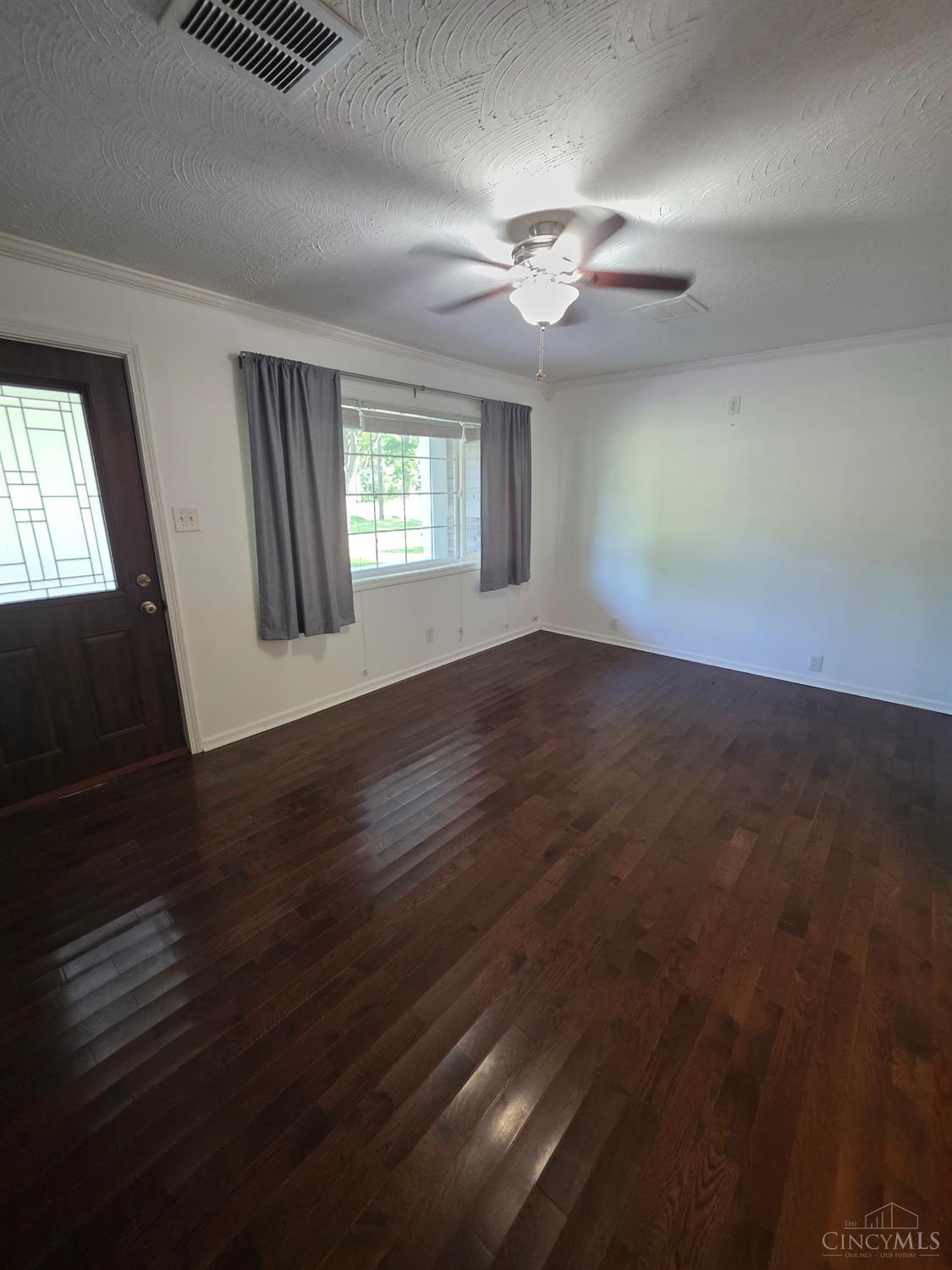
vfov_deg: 106.2
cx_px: 476
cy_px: 635
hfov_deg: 89.9
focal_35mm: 13
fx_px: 477
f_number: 1.9
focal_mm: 2.2
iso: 320
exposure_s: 1/60
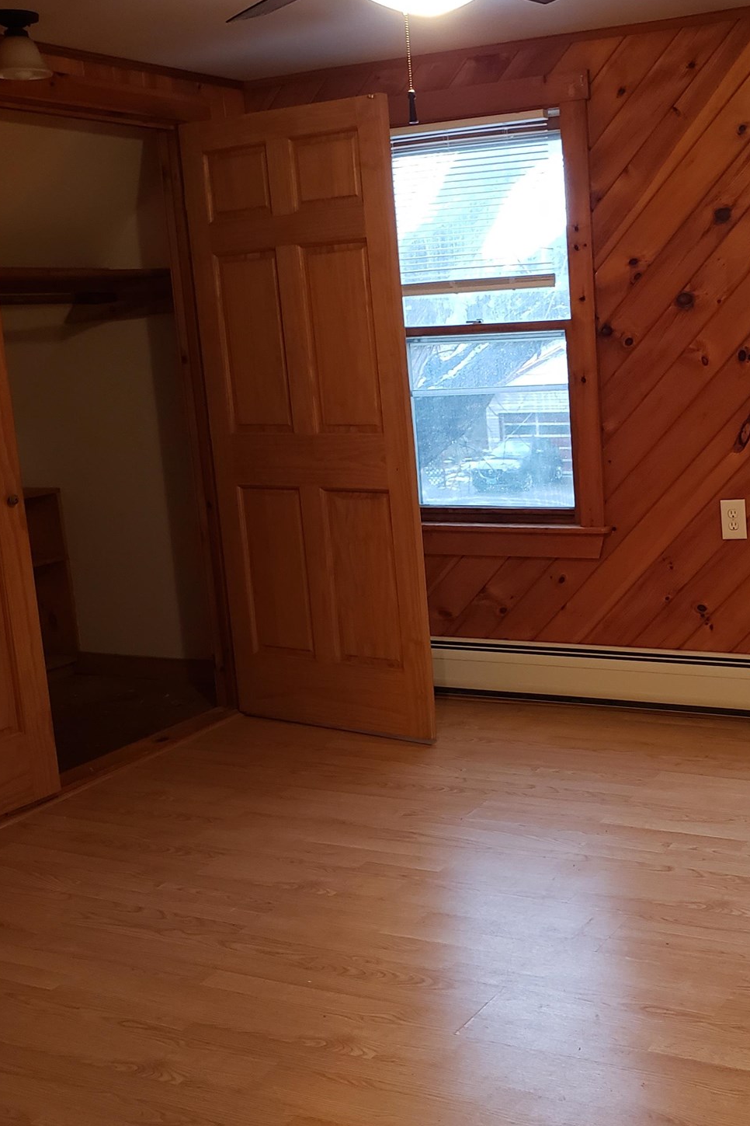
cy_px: 618
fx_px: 1344
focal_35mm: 43
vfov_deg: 45.4
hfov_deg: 30.5
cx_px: 585
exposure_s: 1/15
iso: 250
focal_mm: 4.3
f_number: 2.4
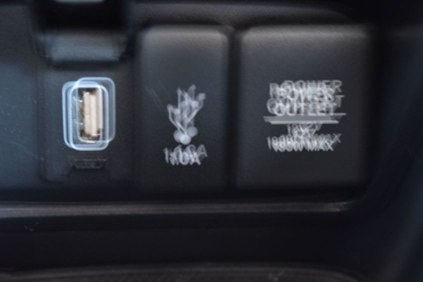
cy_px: 141
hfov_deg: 28.1
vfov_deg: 18.9
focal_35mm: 72
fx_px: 846
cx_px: 212
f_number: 5.3
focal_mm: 48
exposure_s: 2.5
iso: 1600
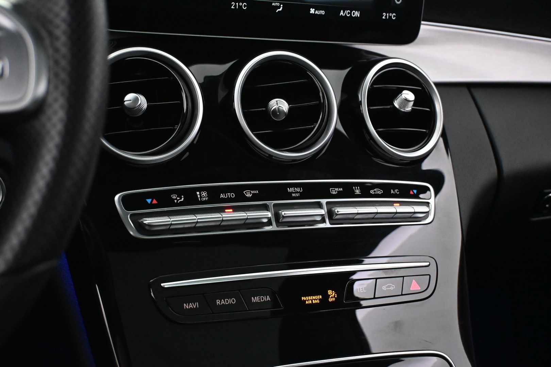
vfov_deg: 27.7
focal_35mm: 49
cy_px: 184
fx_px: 746
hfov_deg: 40.5
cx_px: 276
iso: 6400
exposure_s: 1/60
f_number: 5
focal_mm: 32.5
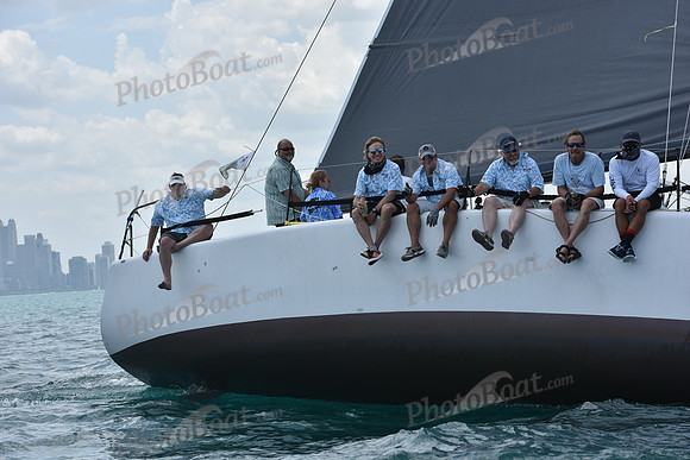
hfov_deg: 21.5
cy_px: 230
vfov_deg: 14.4
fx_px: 1821
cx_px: 345
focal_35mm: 95
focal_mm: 95
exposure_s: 1/1250
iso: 250
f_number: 7.1
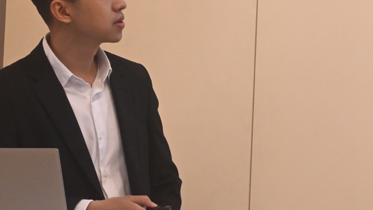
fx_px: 1689
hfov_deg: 12.5
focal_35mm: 171
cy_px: 37
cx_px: 353
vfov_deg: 7.1
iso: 1000
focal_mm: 33
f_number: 5
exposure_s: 1/50
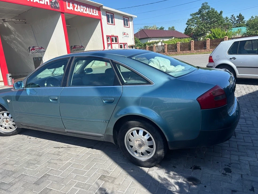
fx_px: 201
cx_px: 127
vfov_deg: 51.3
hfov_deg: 65.3
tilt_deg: -13.0
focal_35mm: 27
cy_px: 99
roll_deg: +5.3
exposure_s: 1/1845
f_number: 1.6
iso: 50
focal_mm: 5.96
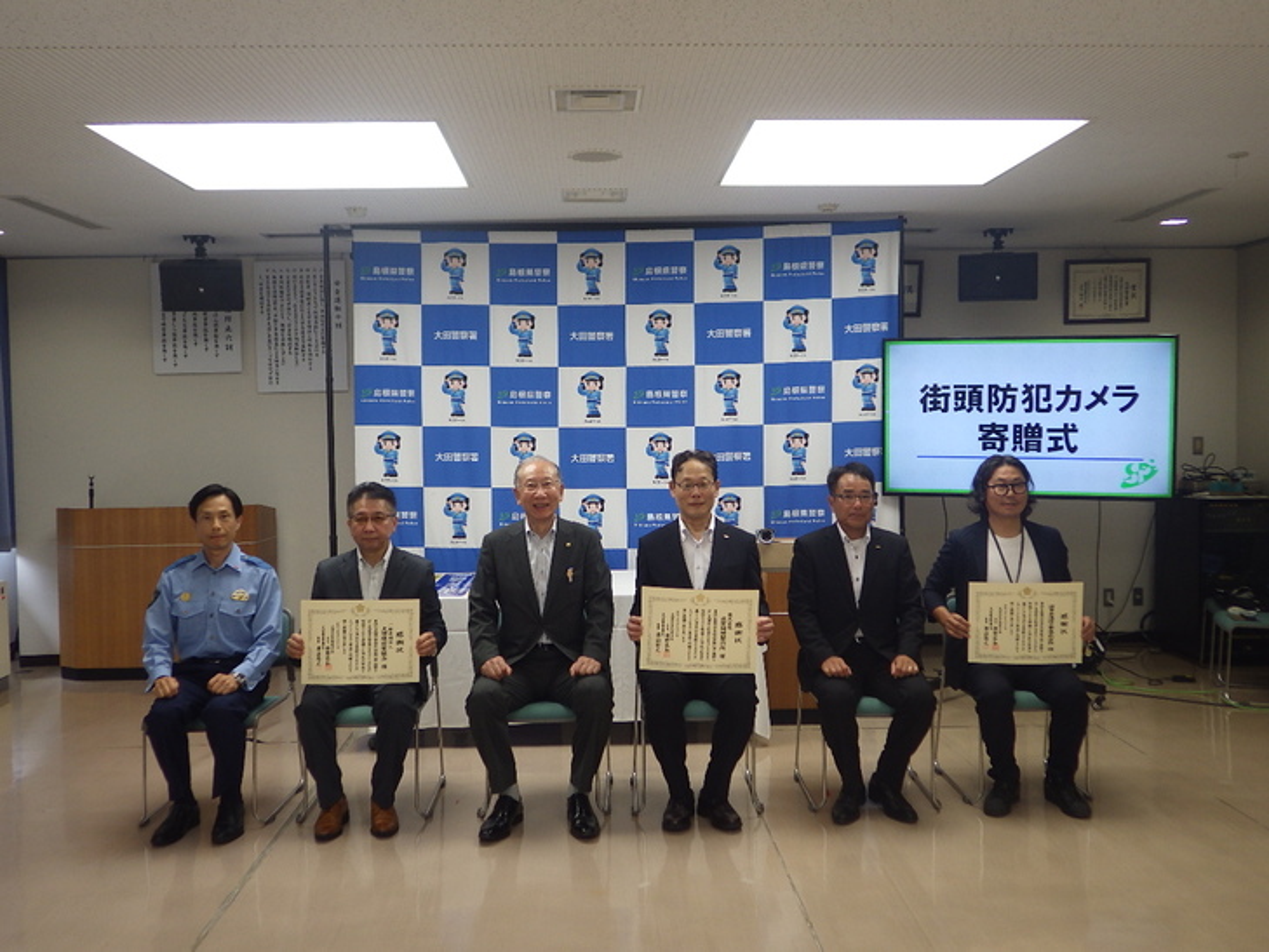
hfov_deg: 55.3
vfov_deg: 43.0
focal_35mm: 33
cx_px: 634
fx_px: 1210
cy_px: 476
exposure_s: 1/80
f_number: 2.4
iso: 125
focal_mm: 5.9
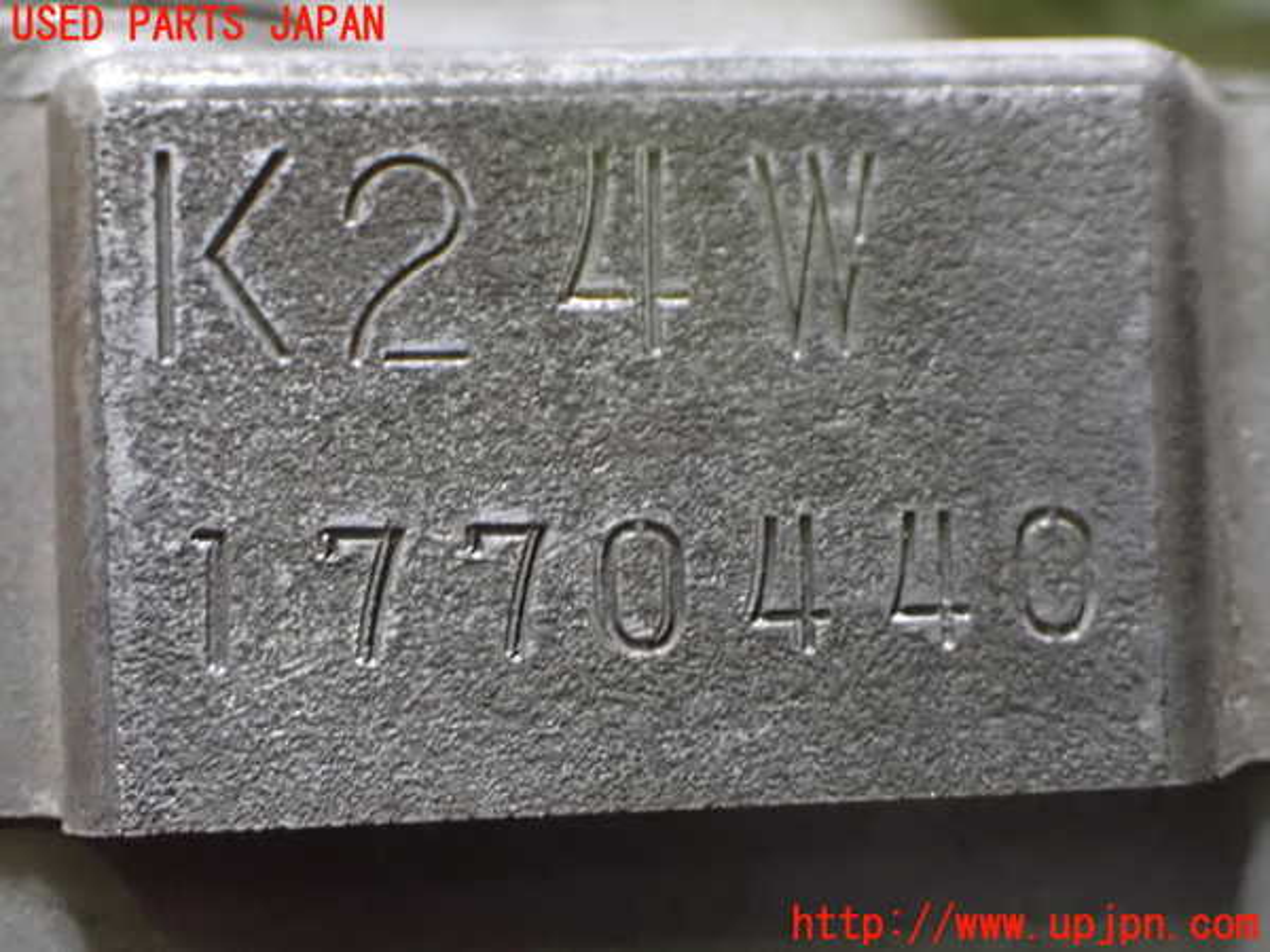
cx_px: 635
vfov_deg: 25.2
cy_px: 476
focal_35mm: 58
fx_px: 2128
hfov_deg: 33.2
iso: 1600
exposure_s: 1/25
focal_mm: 10.35
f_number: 3.5
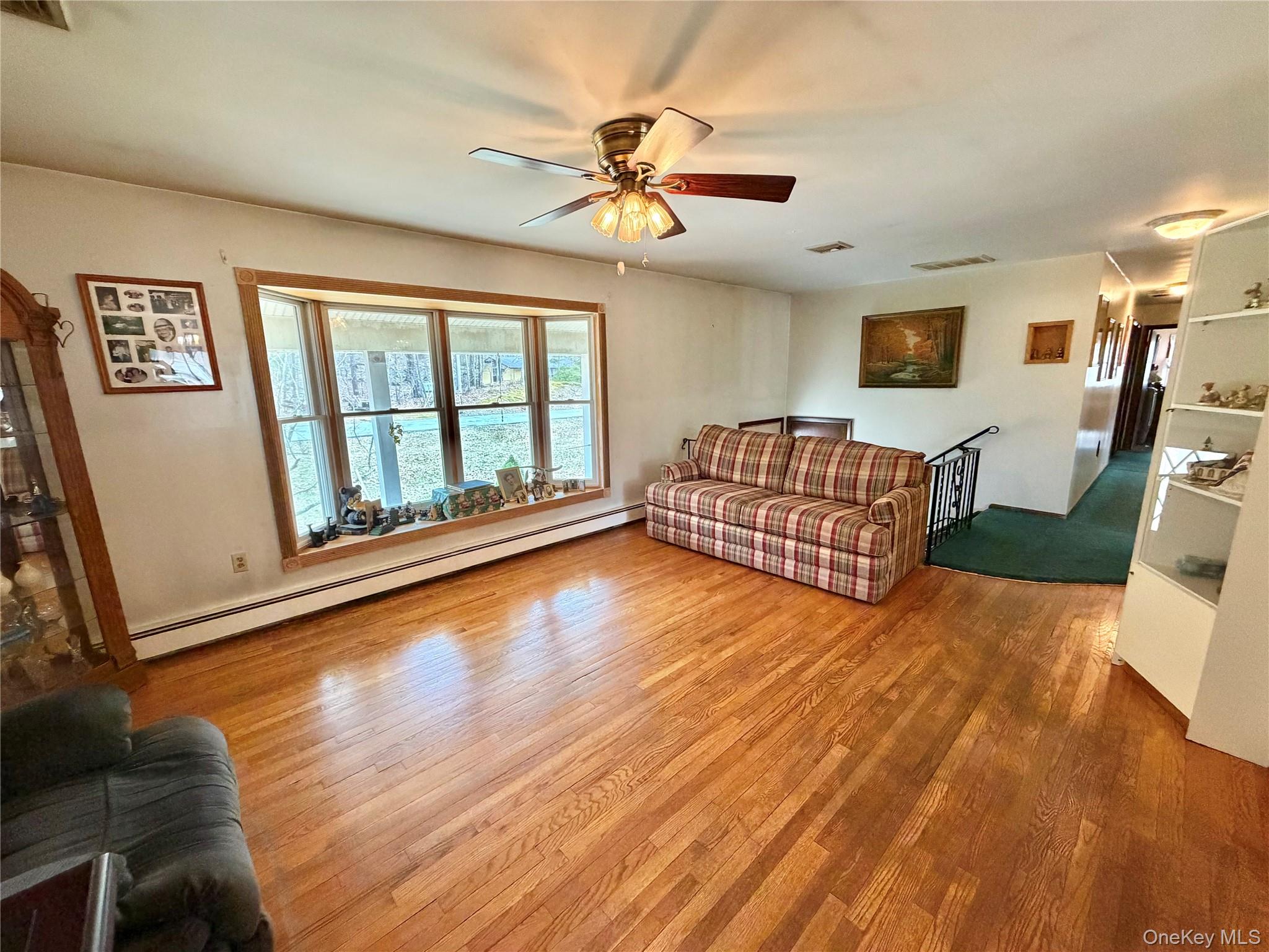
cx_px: 634
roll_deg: +1.9
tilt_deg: -11.6
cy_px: 476
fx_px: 513
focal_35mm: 14
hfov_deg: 102.1
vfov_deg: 85.7
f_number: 2.2
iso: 500
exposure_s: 1/60
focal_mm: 2.22
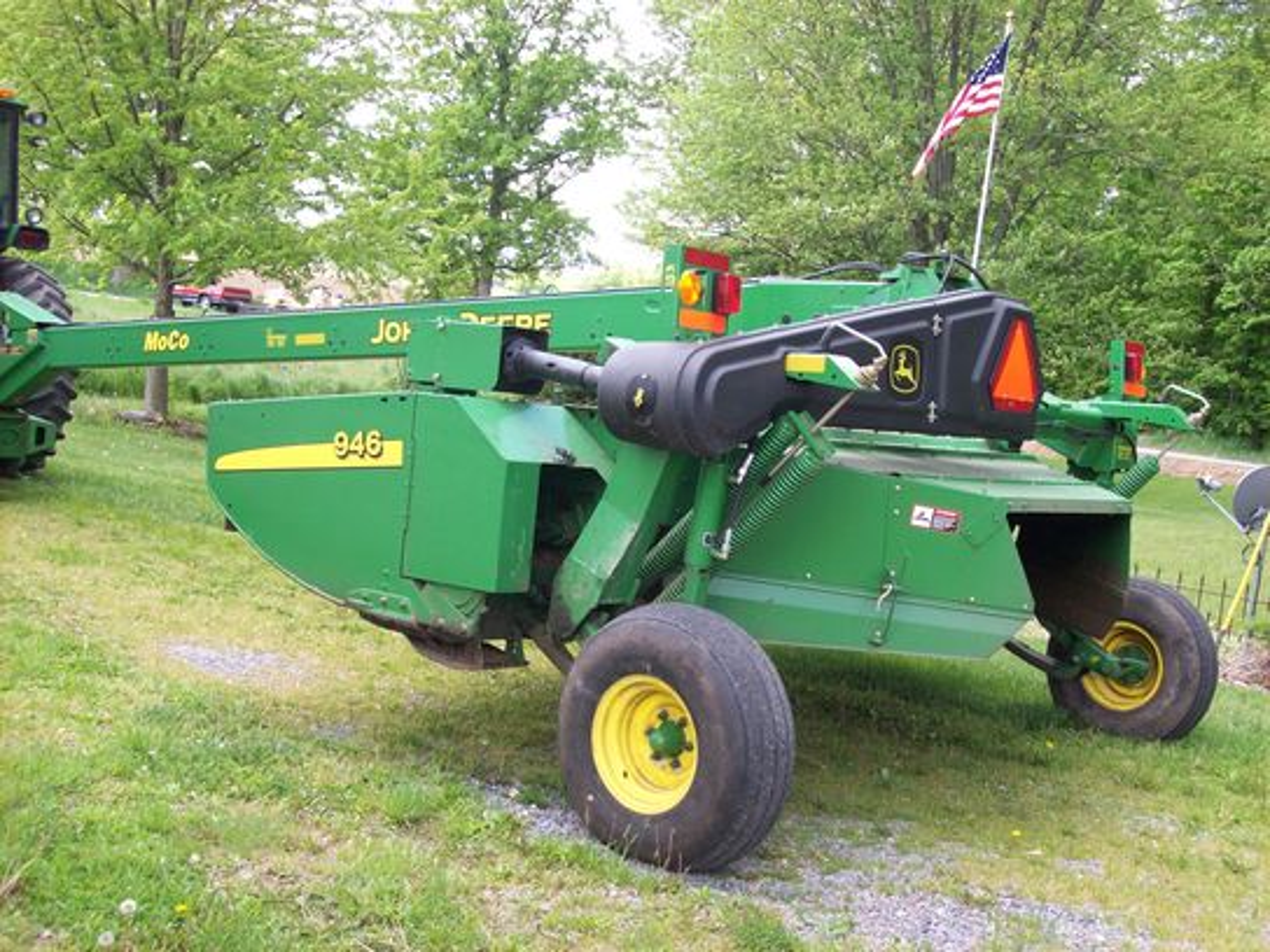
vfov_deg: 32.2
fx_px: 1651
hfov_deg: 42.1
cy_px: 476
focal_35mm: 45
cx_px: 635
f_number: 3
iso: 80
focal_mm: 7.6
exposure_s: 1/183
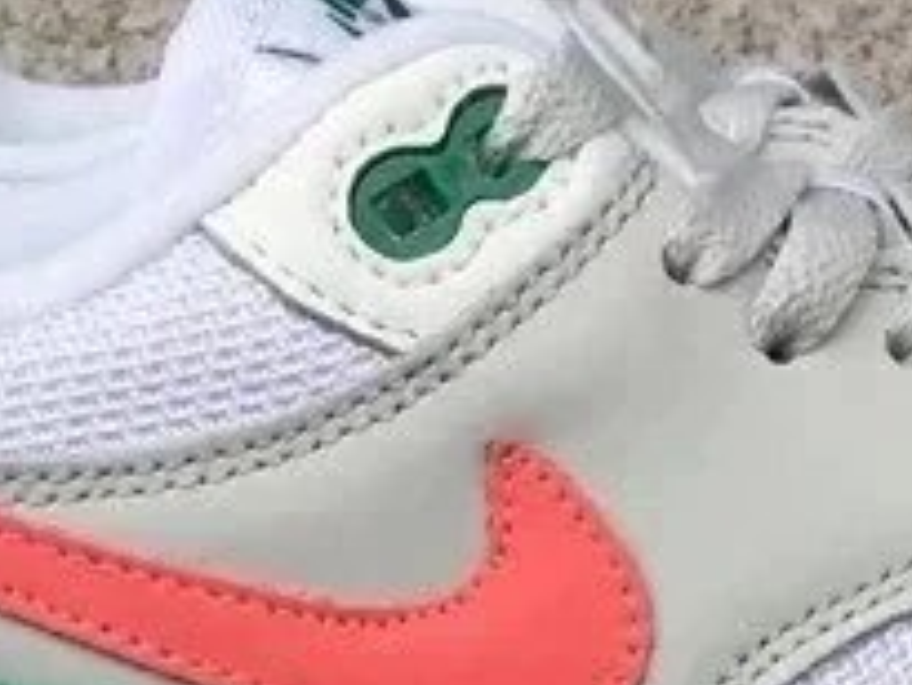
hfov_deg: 14.4
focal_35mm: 136
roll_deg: -0.5
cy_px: 1016
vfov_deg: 10.5
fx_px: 3585
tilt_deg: -18.5
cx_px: 672
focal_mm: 3.3
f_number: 2.4
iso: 32
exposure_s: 1/50
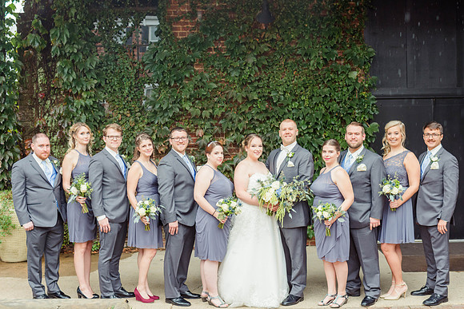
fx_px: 677
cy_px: 154
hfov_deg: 37.8
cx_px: 232
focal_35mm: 52
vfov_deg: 25.8
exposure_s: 1/320
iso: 320
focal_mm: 35
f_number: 2.5
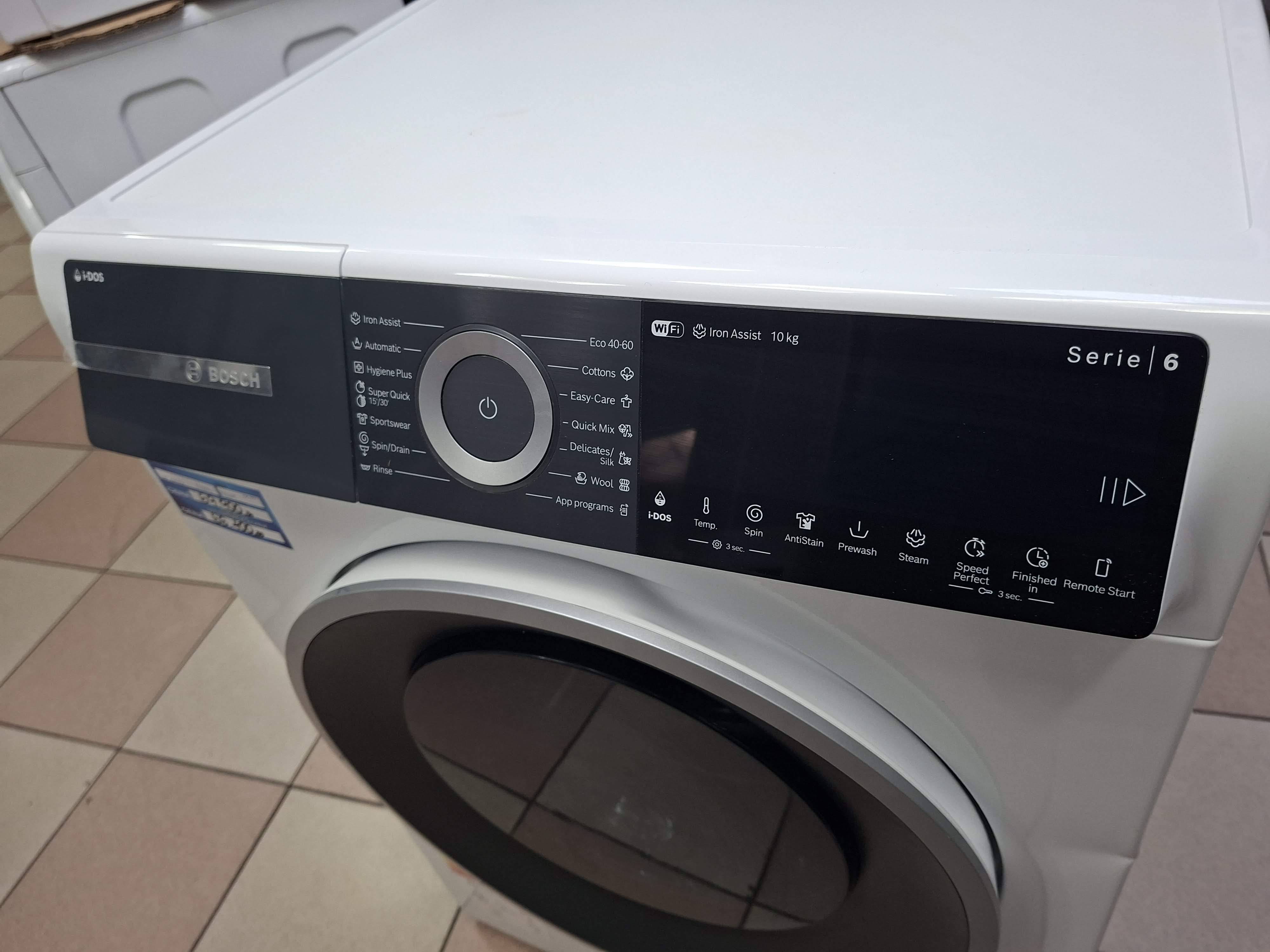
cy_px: 476
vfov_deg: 58.9
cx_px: 635
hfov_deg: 73.9
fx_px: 844
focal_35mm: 23
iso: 200
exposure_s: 1/100
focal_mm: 5.54
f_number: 1.8
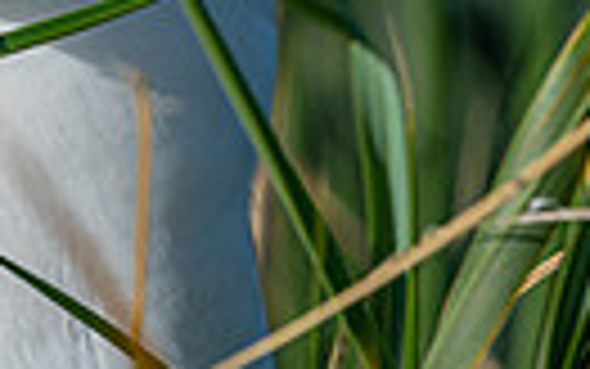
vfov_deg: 1.0
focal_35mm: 1354
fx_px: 21781
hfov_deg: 1.6
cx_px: -104
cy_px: -468
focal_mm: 300
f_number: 8
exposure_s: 1/640
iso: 80
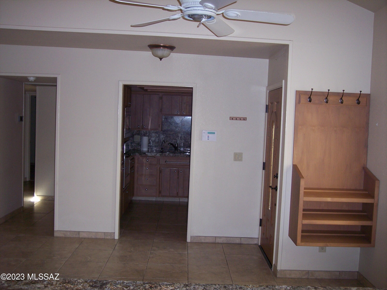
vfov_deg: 36.8
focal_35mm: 39
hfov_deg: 47.9
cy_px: 145
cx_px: 194
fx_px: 436
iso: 140
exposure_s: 1/60
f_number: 2.8
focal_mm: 8
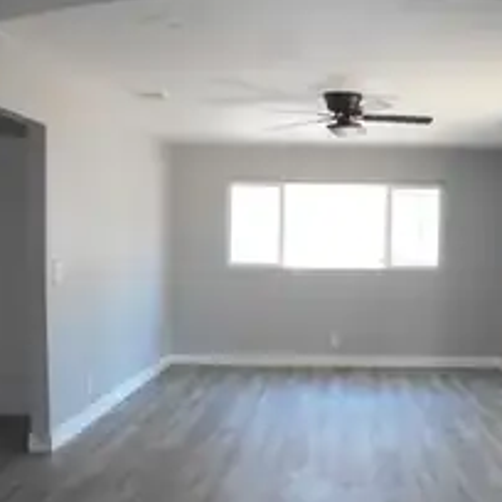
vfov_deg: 37.3
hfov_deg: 37.2
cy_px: 320
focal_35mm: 45
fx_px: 738
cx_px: 327
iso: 160
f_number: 3.2
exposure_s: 1/30
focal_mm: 4.6
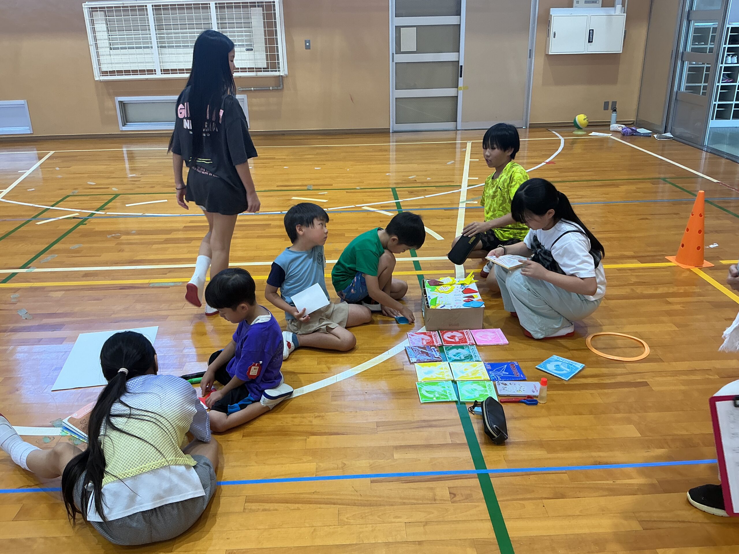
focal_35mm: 29
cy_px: 277
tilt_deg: -21.3
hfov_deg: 61.7
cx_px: 370
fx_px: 619
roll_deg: +0.4
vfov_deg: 48.2
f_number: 1.8
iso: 50
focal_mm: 3
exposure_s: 1/100
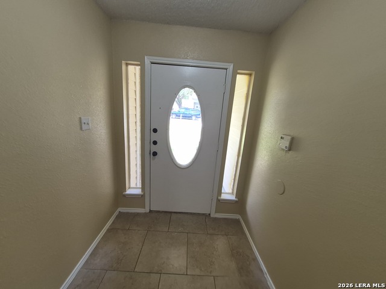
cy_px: 144
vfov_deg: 89.9
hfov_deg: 106.2
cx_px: 193
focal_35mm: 13
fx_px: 145
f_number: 2.2
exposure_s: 1/60
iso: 80
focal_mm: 1.74
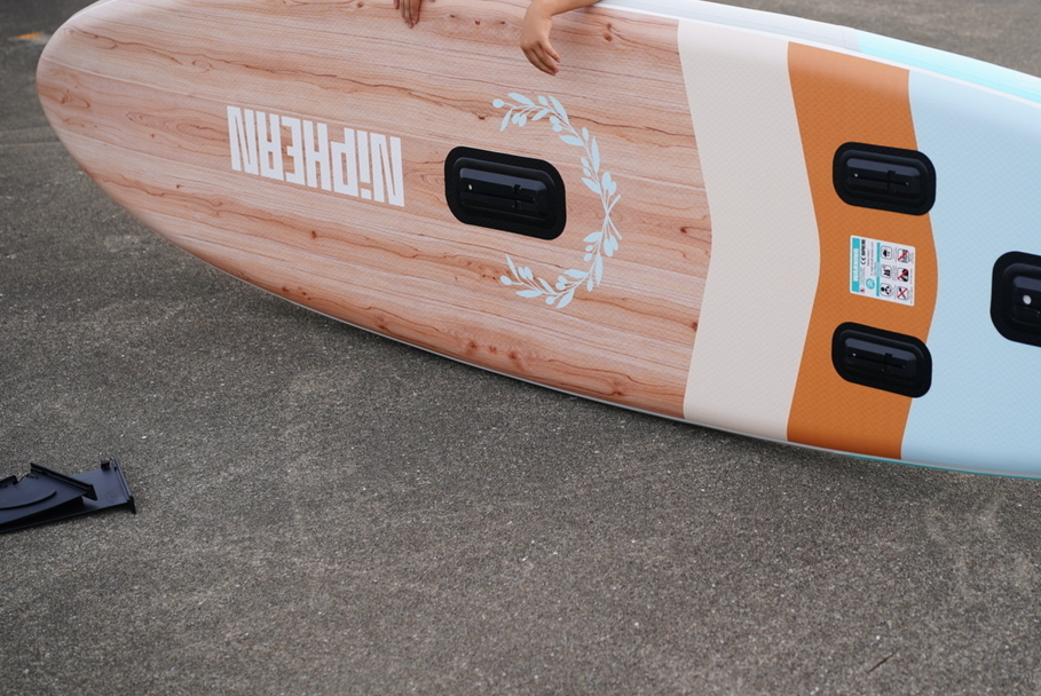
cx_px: 677
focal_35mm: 66
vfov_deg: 20.6
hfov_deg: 30.3
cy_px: 251
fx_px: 1910
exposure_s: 1/400
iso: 100
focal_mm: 50
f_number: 3.2
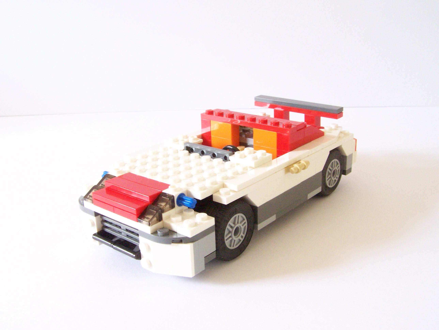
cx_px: 220
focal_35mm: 38
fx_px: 482
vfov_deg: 37.7
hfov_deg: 49.0
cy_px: 165
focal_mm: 6.3
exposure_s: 1/15
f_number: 6.3
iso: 400
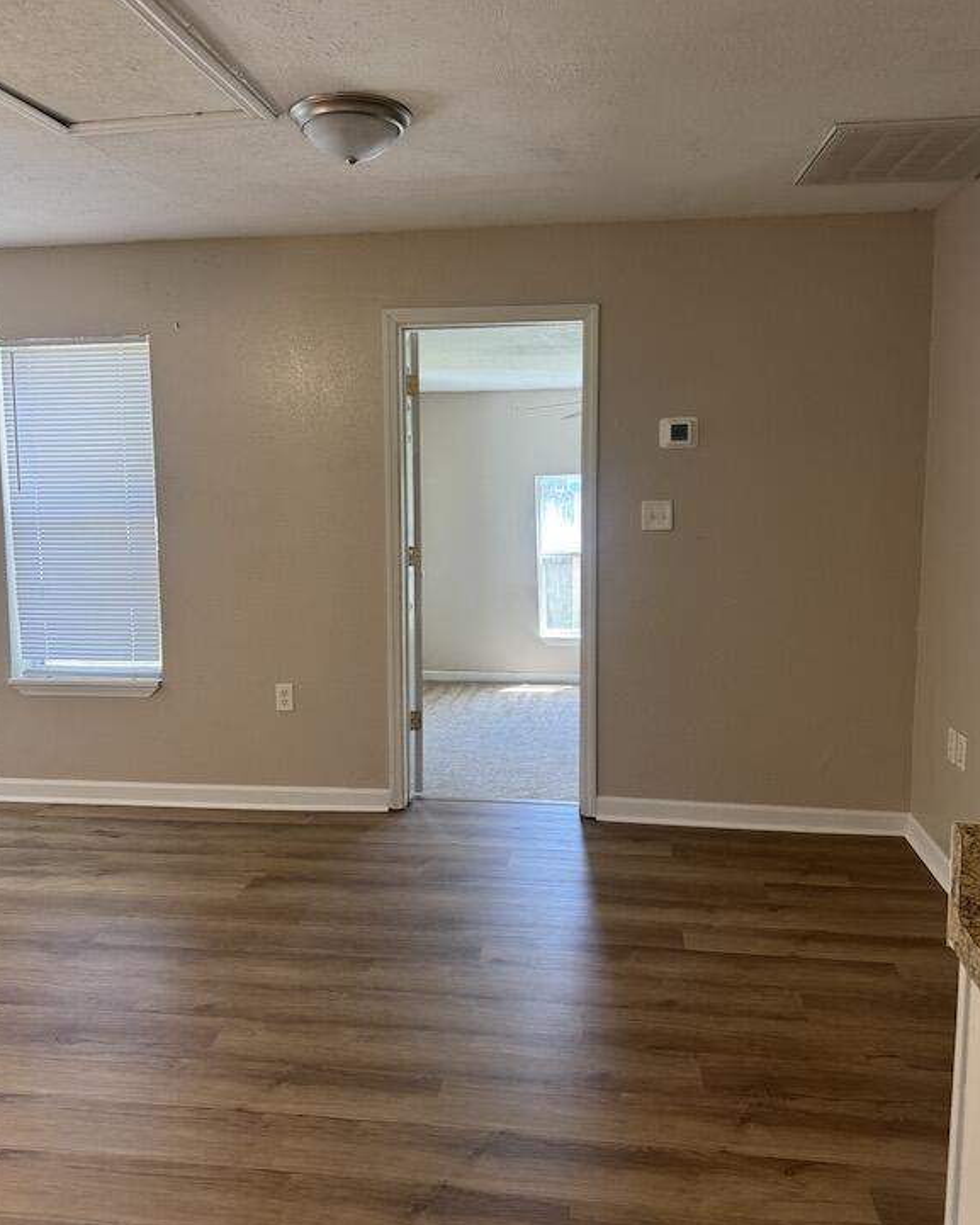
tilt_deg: -5.1
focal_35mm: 26
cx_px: 499
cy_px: 554
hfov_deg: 54.9
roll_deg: +0.8
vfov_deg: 65.9
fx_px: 942
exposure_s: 1/120
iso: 160
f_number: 1.78
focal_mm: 6.76
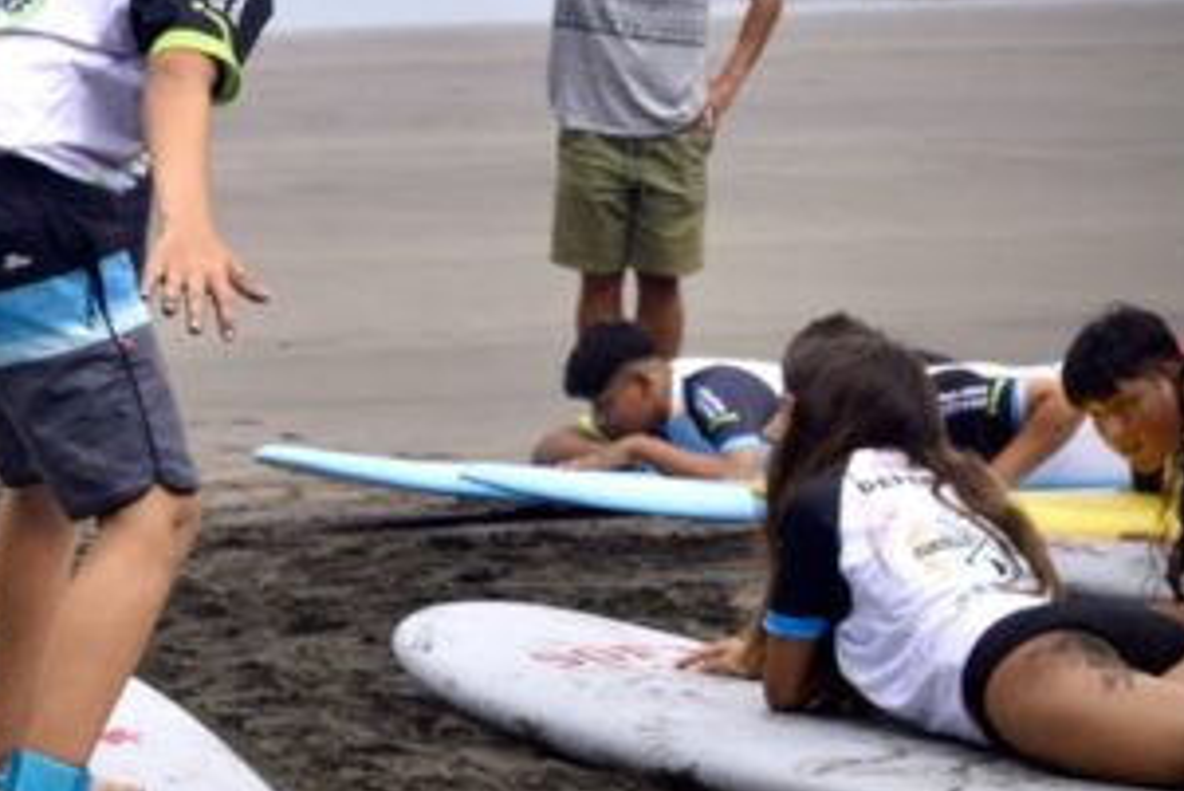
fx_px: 5628
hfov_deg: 11.9
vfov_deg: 8.0
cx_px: 45
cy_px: 329
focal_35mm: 171
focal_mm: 55
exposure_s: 1/320
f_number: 9
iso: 200
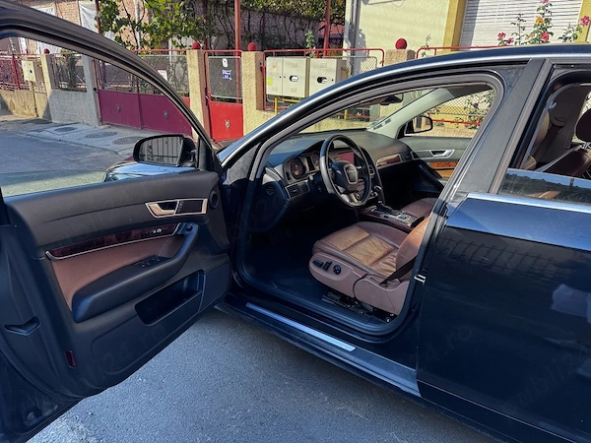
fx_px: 410
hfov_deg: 71.6
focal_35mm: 24
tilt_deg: -20.1
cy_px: 222
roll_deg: -1.7
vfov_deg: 56.8
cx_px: 296
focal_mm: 6.76
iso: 80
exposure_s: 1/531
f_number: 1.78
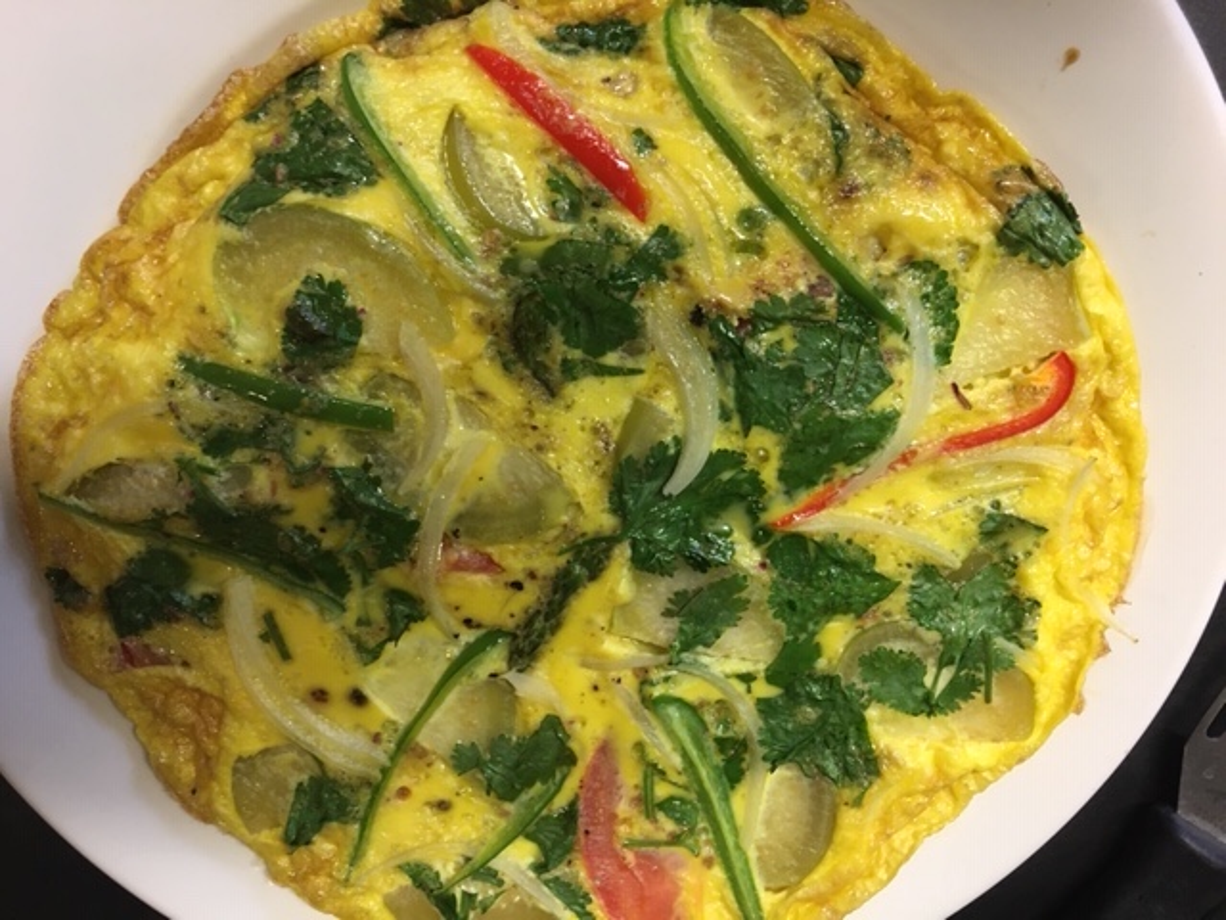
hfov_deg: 61.7
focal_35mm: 29
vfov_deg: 48.2
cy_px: 460
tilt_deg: -71.5
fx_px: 1027
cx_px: 613
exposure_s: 1/30
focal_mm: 4.15
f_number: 2.2
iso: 100
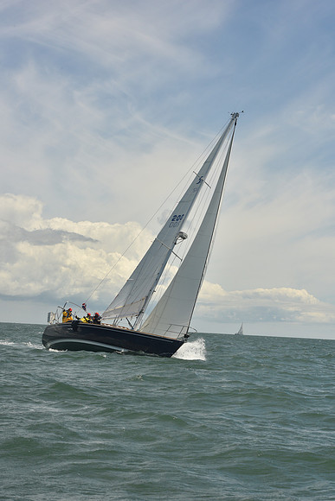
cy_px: 250
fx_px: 1186
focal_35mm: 85
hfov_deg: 16.1
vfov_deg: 23.9
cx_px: 168
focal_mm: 85
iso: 320
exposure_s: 1/800
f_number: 13
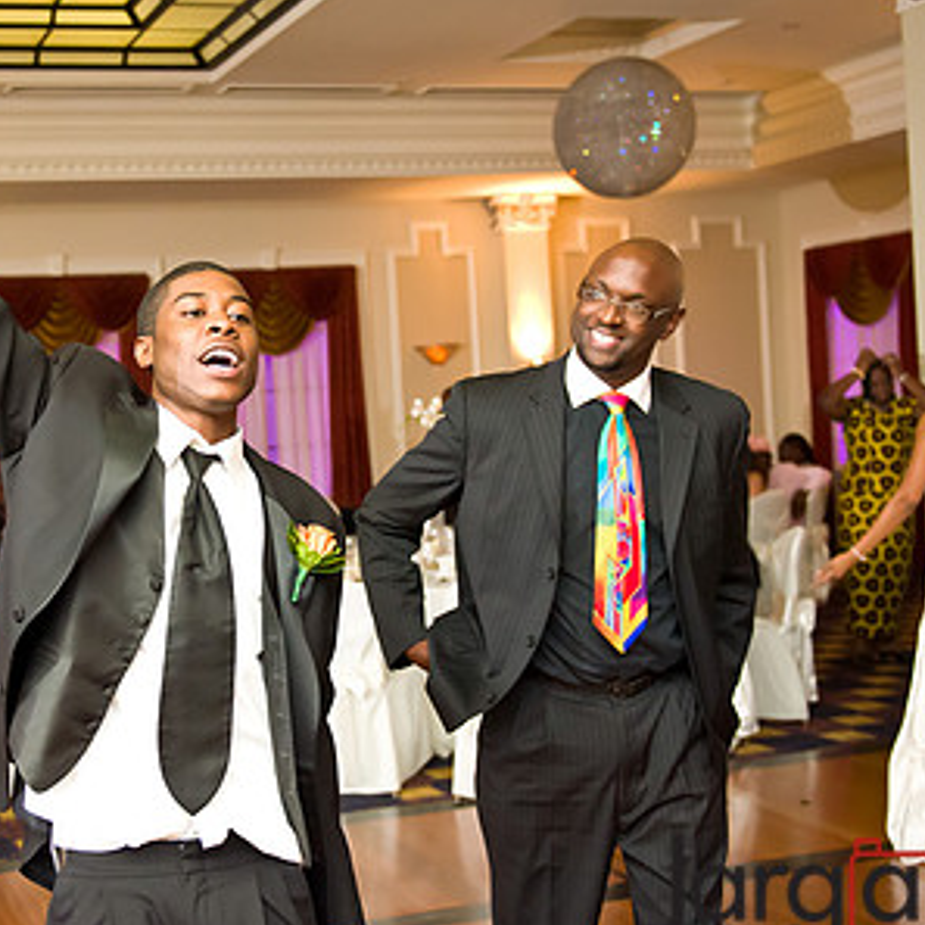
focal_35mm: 53
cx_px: 209
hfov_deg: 31.5
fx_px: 1602
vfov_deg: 32.2
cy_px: 442
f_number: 3.2
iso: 3200
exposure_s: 1/125
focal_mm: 32
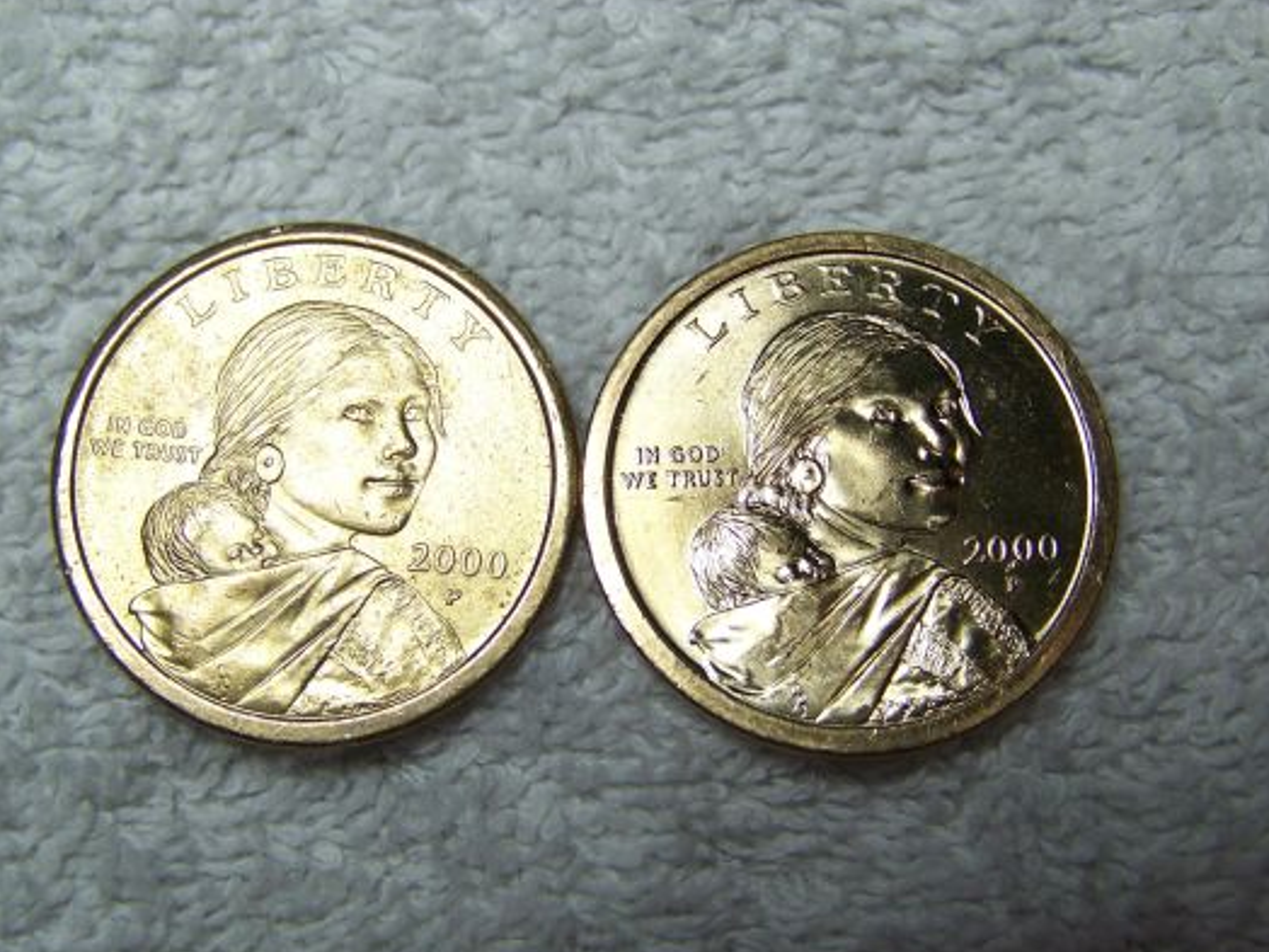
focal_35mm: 63
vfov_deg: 23.3
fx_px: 2310
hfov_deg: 30.7
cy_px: 477
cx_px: 605
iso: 63
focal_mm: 9.36
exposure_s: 1/125
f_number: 3.2
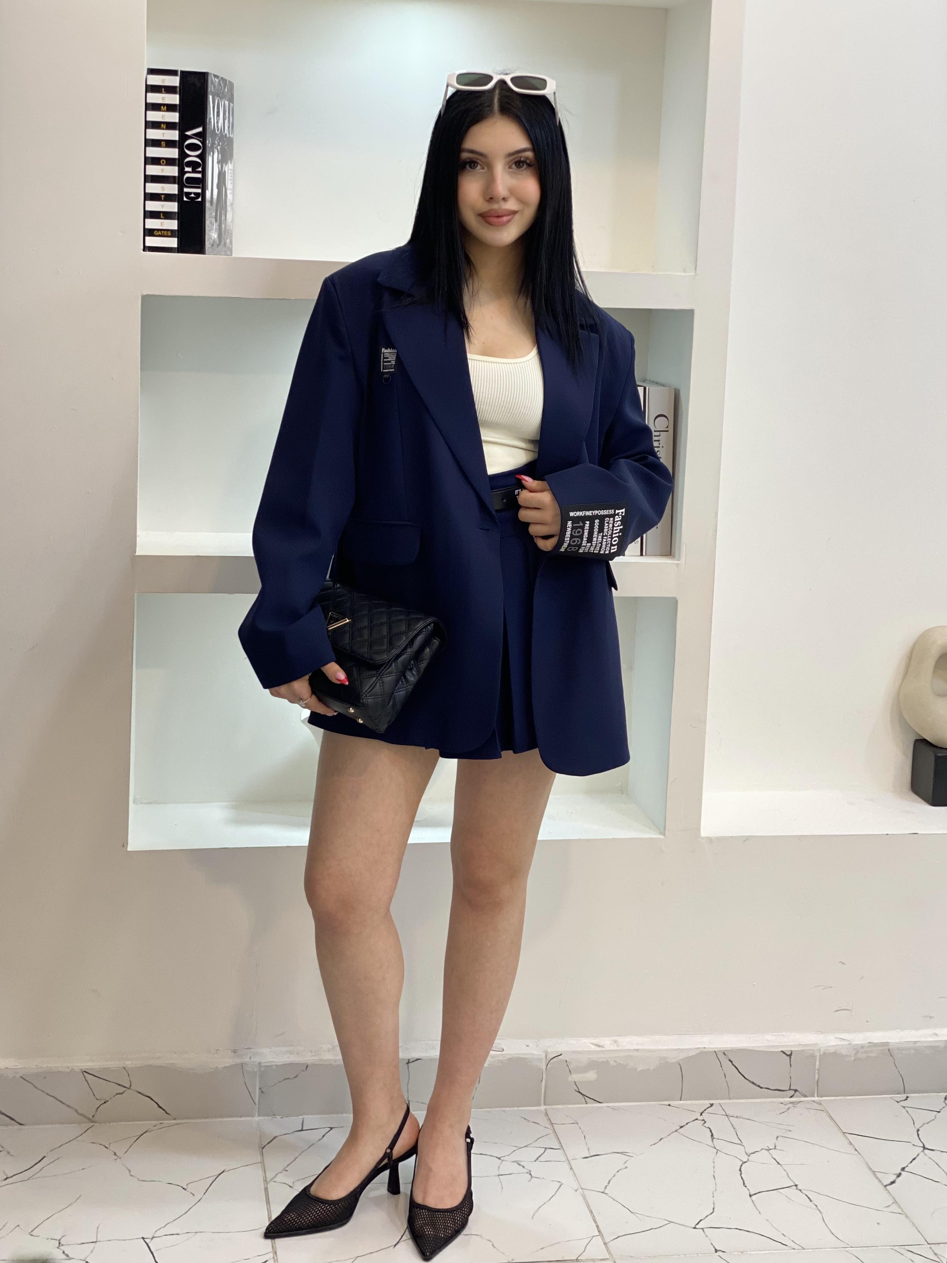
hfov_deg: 28.0
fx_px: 1897
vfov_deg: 36.8
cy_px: 632
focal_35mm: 52
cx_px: 474
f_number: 2
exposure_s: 1/100
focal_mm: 6
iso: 100
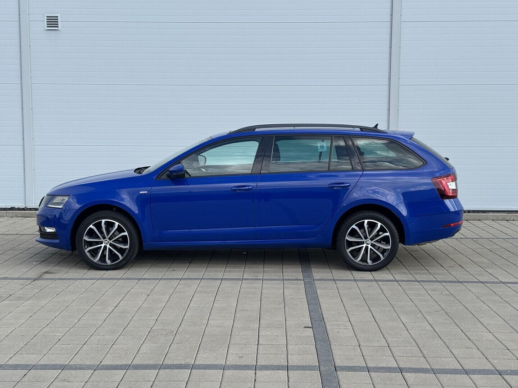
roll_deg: +0.0
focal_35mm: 48
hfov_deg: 39.7
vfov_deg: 30.3
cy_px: 194
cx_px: 259
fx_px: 718
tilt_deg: -5.5
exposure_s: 1/1923
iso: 64
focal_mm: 6.76
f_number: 1.78
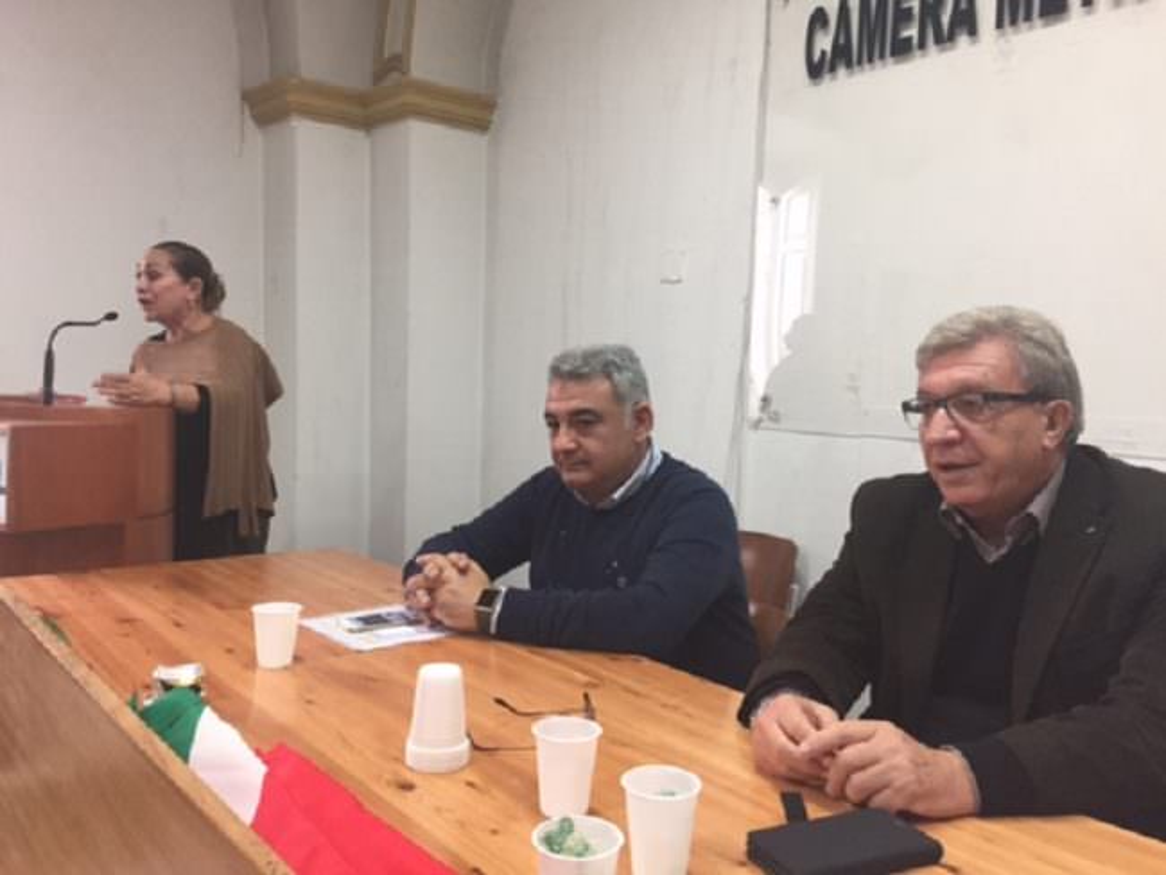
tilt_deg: -4.1
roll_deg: -2.7
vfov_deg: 48.3
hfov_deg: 61.6
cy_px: 438
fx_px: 977
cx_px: 583
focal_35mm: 29
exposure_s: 1/33
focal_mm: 4.15
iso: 80
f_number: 2.2
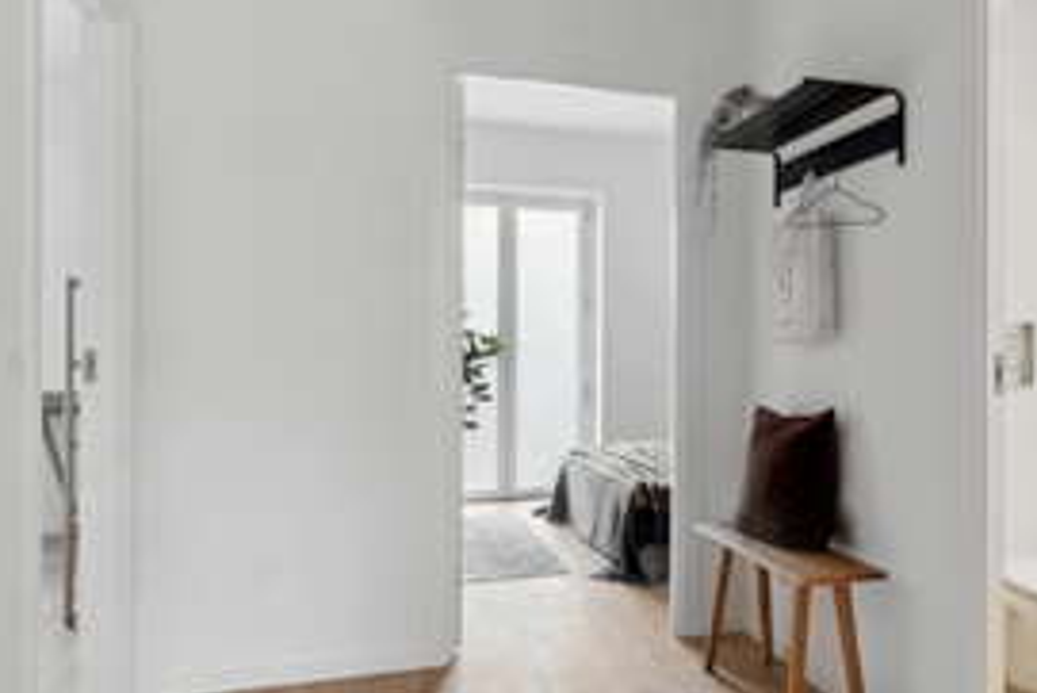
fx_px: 905
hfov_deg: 57.8
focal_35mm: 31
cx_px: 719
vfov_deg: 41.9
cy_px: 345
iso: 200
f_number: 8
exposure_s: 1/5
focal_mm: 13.5
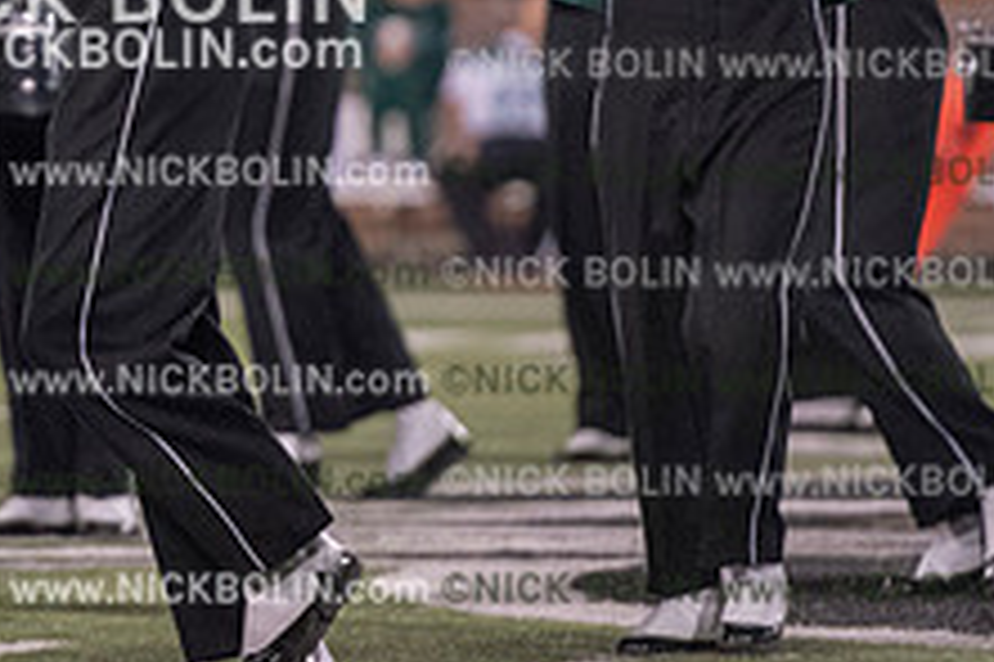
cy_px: -142
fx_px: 14485
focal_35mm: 525
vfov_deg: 2.6
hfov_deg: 3.9
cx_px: 81
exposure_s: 1/1250
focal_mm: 200
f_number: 3.2
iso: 5000
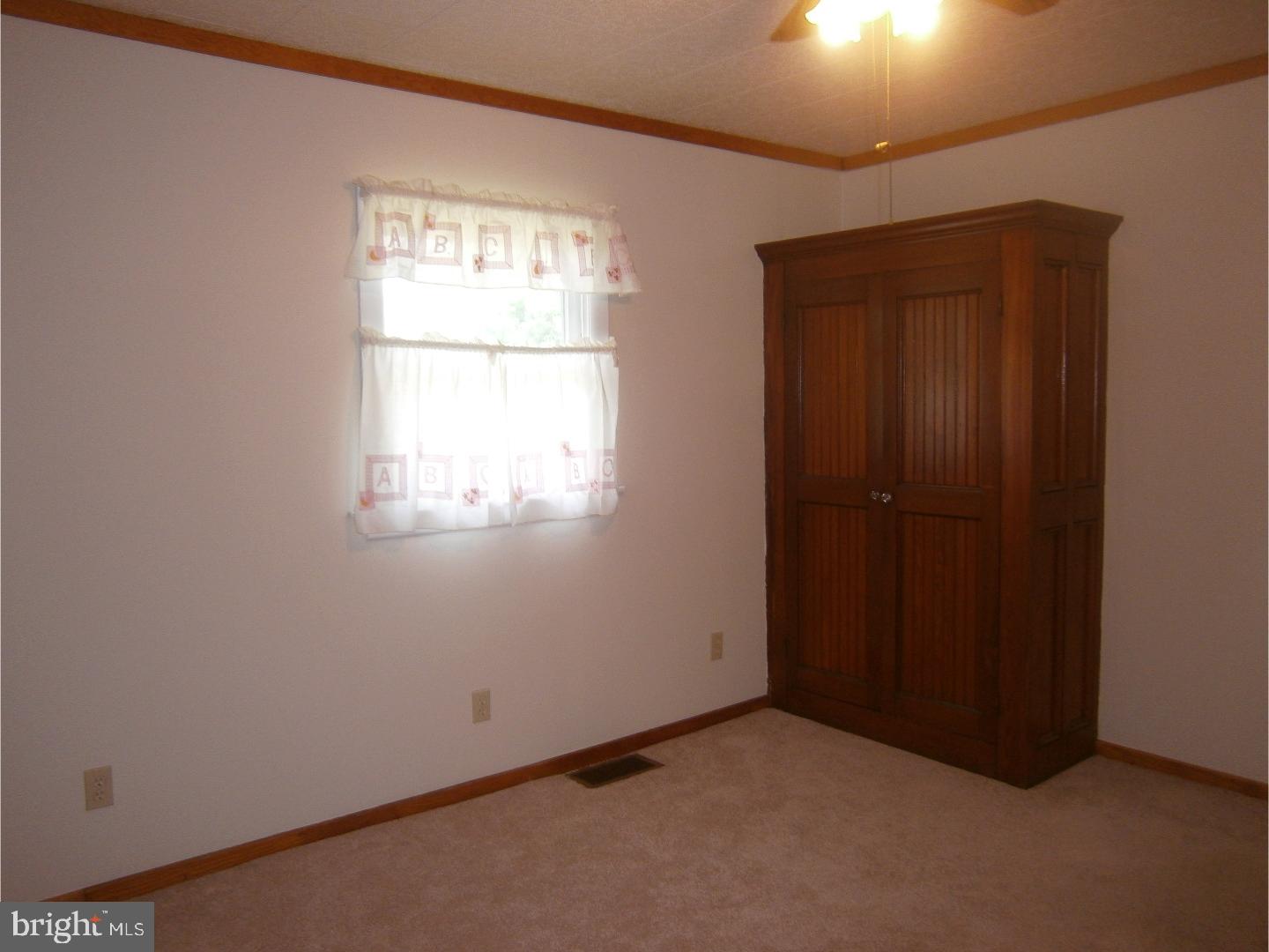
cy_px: 476
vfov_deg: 53.1
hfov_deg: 67.3
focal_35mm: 26
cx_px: 634
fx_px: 953
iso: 125
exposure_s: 1/30
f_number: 2.8
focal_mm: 4.7
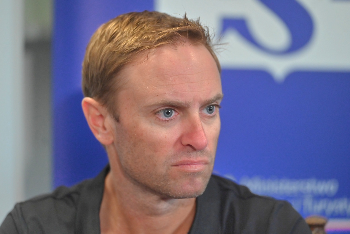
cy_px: 117
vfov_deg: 10.2
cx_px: 175
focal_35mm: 135
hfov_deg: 15.2
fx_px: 1312
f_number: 2.8
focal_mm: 135
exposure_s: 1/323
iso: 2800
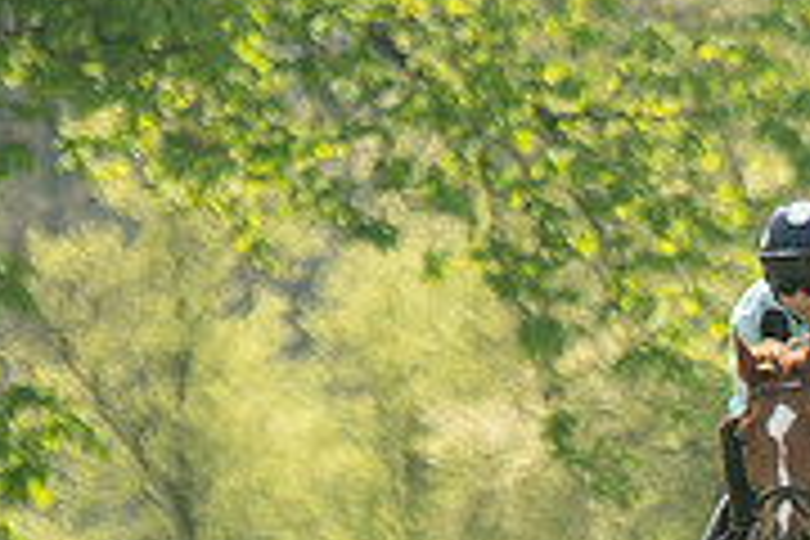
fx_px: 26098
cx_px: 1287
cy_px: 727
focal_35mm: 1160
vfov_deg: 1.2
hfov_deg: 1.8
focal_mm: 240
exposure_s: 1/1600
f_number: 4
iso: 400
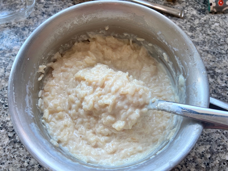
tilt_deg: -69.1
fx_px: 171
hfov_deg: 67.3
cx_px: 114
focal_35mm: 26
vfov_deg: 53.1
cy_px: 86
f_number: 1.5
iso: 125
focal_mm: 5.7
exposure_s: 1/121
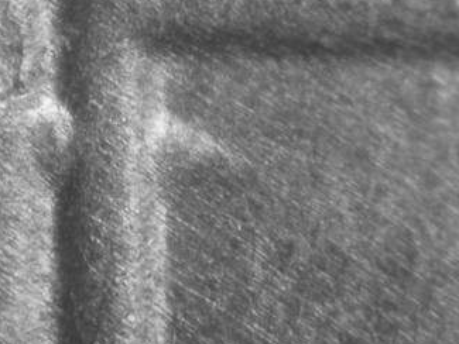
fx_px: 3608
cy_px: 47
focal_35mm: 272
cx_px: 143
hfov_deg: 7.3
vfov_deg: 5.5
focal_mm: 28.6
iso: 100
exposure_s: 1/5.6
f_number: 4.7
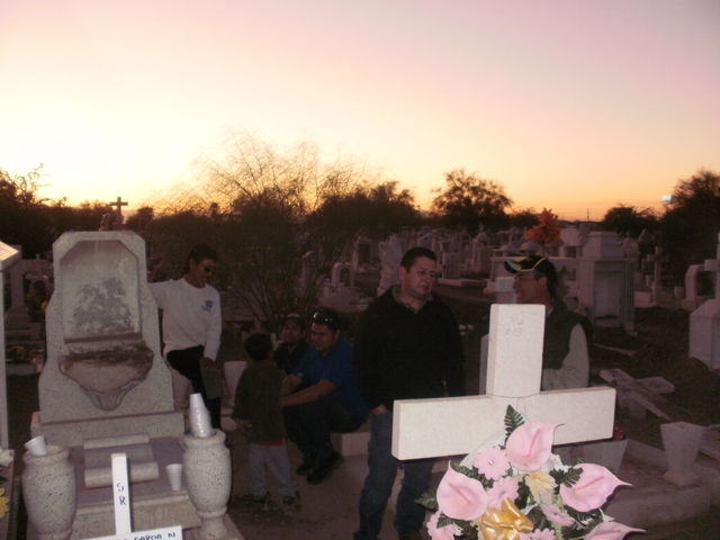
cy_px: 270
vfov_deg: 39.7
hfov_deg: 51.4
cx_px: 360
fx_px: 749
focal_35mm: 36
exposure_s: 1/30
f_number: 3.5
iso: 160
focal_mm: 6.3
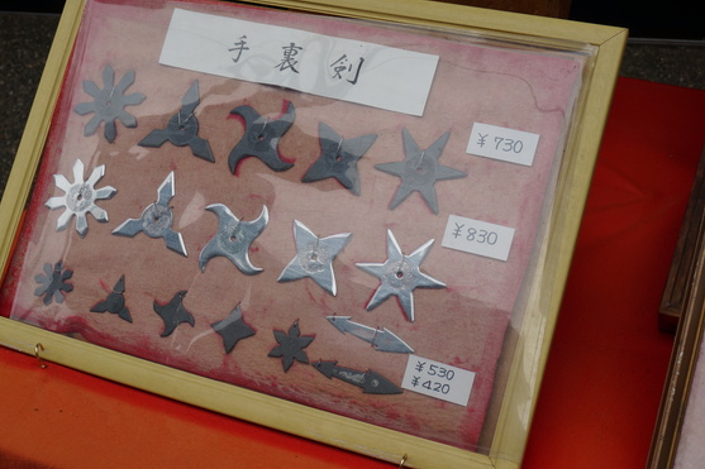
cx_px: 339
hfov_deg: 35.3
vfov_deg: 24.0
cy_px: 222
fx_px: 1107
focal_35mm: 57
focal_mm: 35
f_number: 8
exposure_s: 1/125
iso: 100
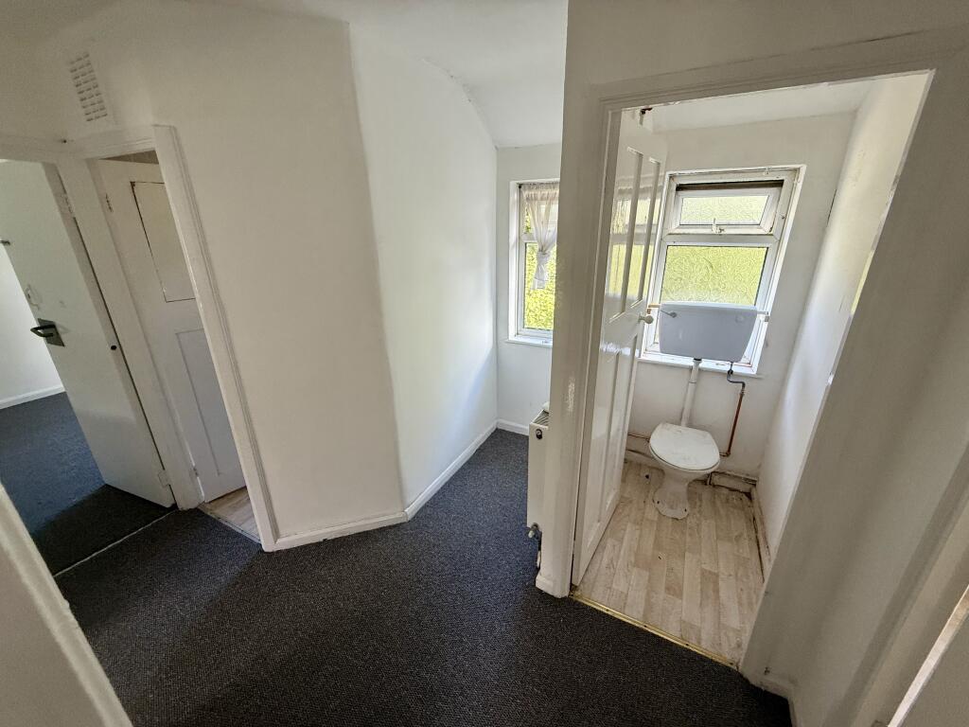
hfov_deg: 102.1
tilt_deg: -19.8
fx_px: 392
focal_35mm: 14
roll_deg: +0.4
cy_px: 364
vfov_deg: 85.7
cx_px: 484
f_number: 2.2
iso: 200
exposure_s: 1/99
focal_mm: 2.22
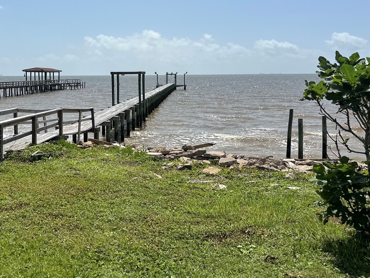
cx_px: 127
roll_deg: +1.7
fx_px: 385
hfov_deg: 50.5
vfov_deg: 39.1
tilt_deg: +0.6
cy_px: 87
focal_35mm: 36
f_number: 1.78
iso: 80
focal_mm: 6.86
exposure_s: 1/8929
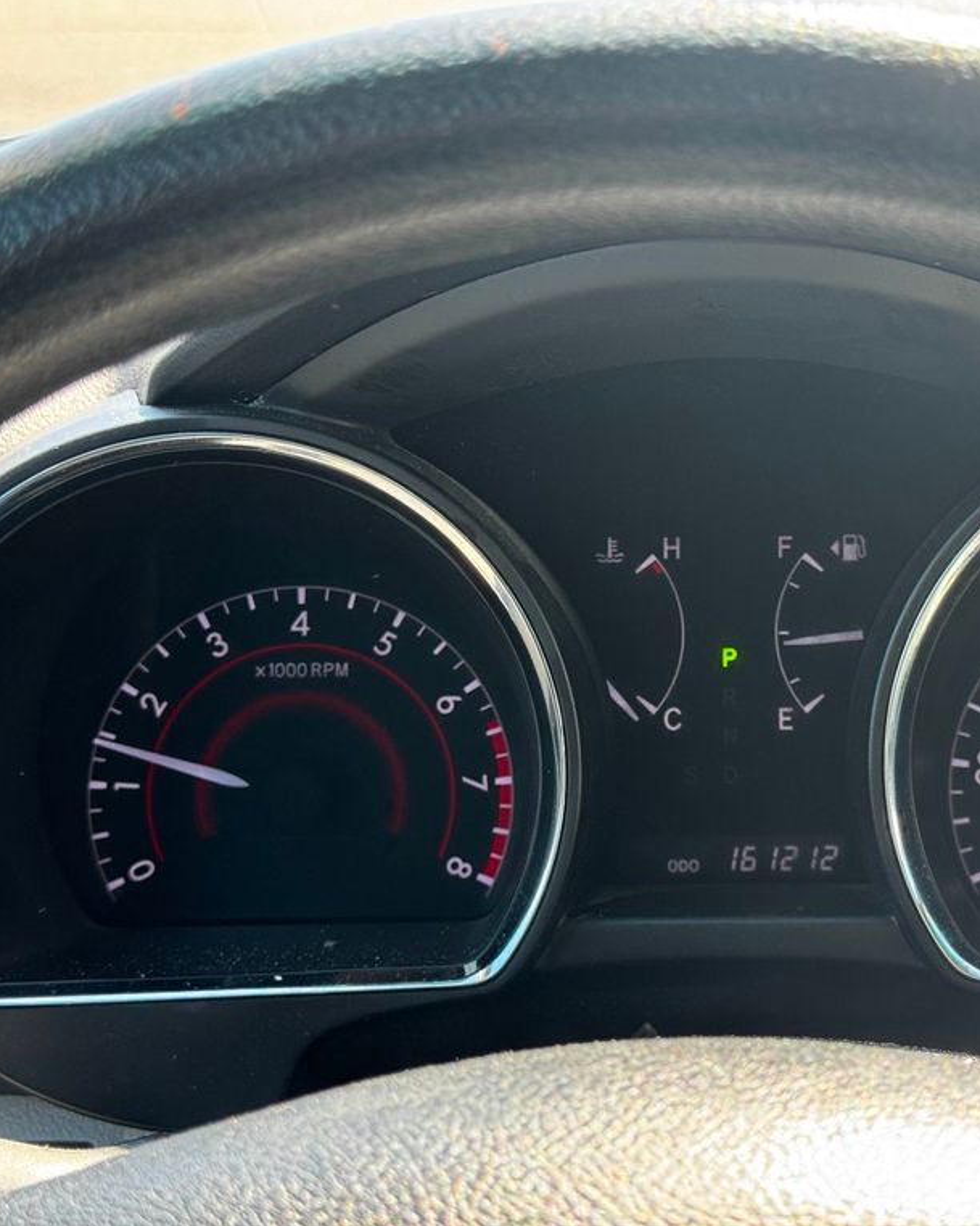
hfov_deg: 24.0
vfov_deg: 30.0
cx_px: 732
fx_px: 2285
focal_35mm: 63
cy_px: 610
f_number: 1.78
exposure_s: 1/131
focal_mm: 6.76
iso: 100
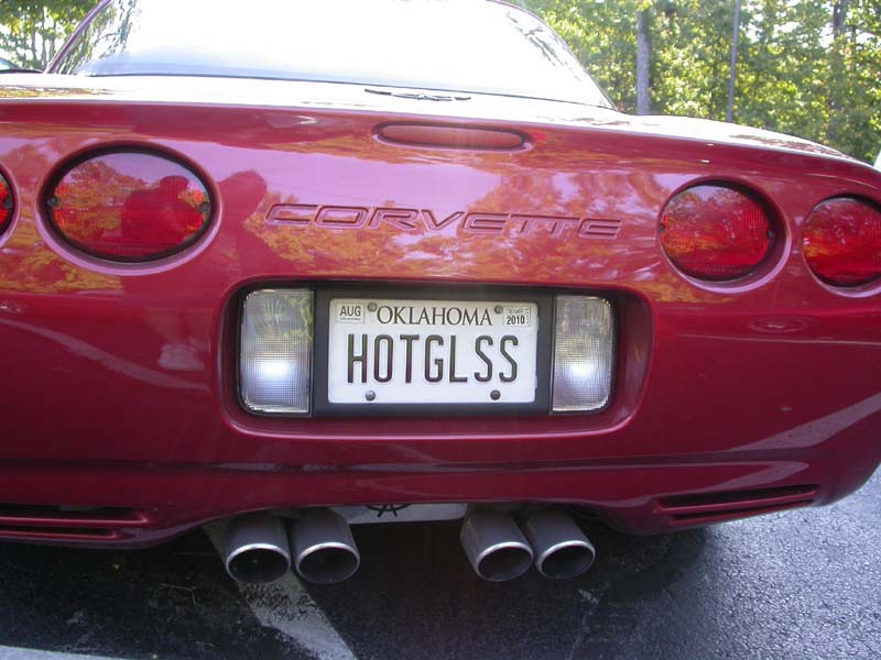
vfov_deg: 37.7
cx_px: 440
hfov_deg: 49.0
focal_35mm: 38
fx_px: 967
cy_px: 330
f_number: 3
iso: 100
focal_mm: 7.85
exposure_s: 1/62.9
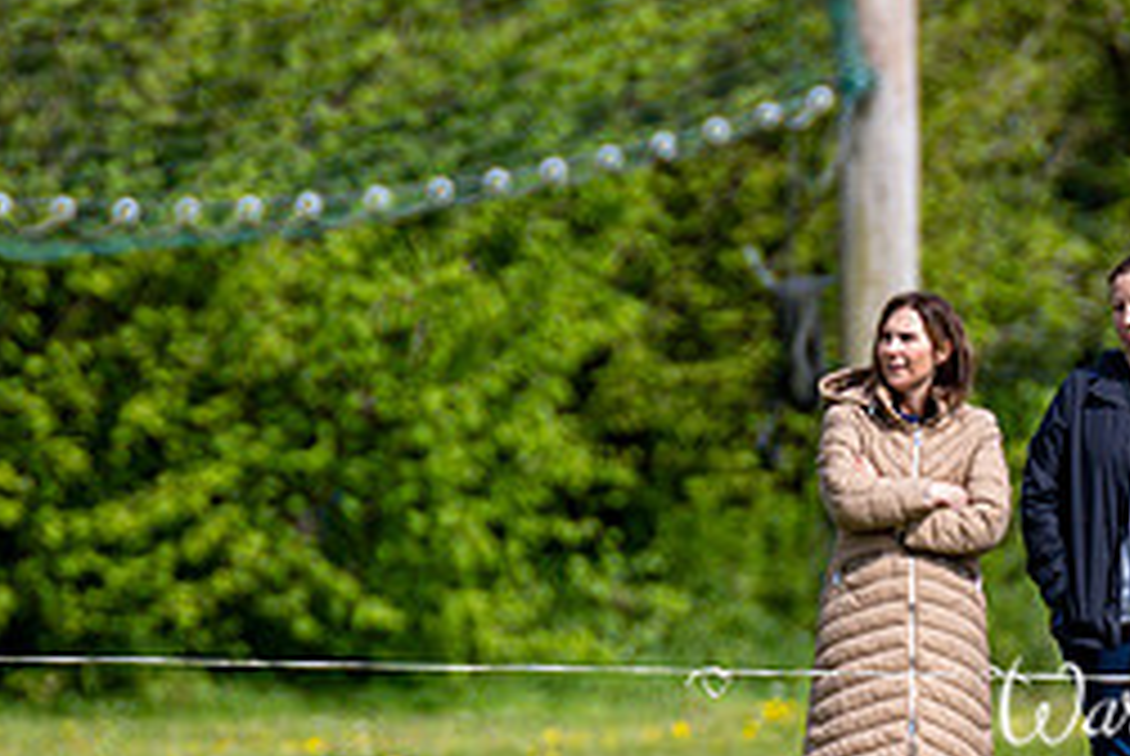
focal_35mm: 1289
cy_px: 666
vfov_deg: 1.1
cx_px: 901
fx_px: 40507
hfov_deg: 1.6
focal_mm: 300
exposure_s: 1/5000
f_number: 2.8
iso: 200
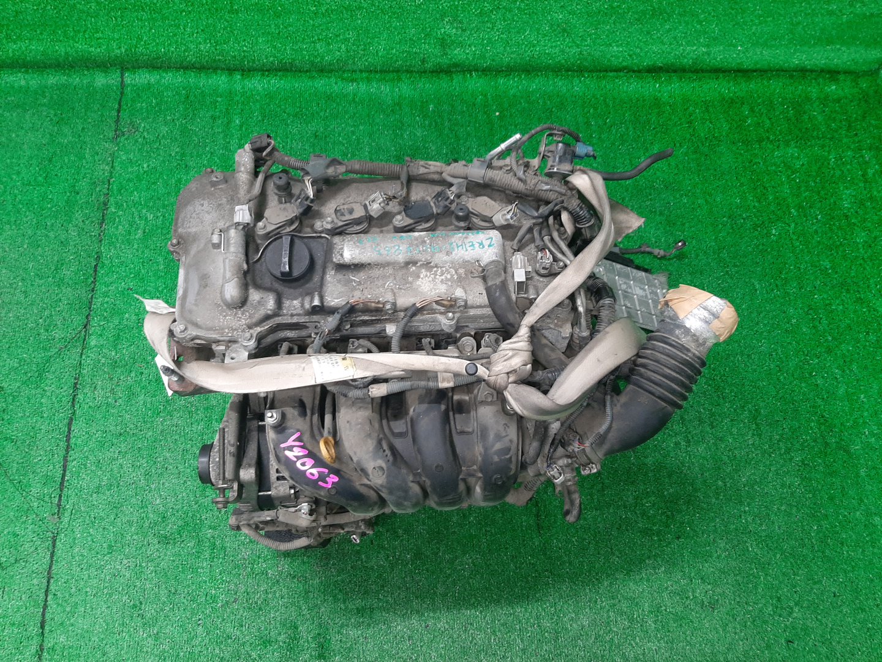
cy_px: 331
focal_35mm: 26
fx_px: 662
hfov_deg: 67.3
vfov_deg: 53.1
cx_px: 441
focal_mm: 3.93
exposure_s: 1/50
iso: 163
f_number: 1.7
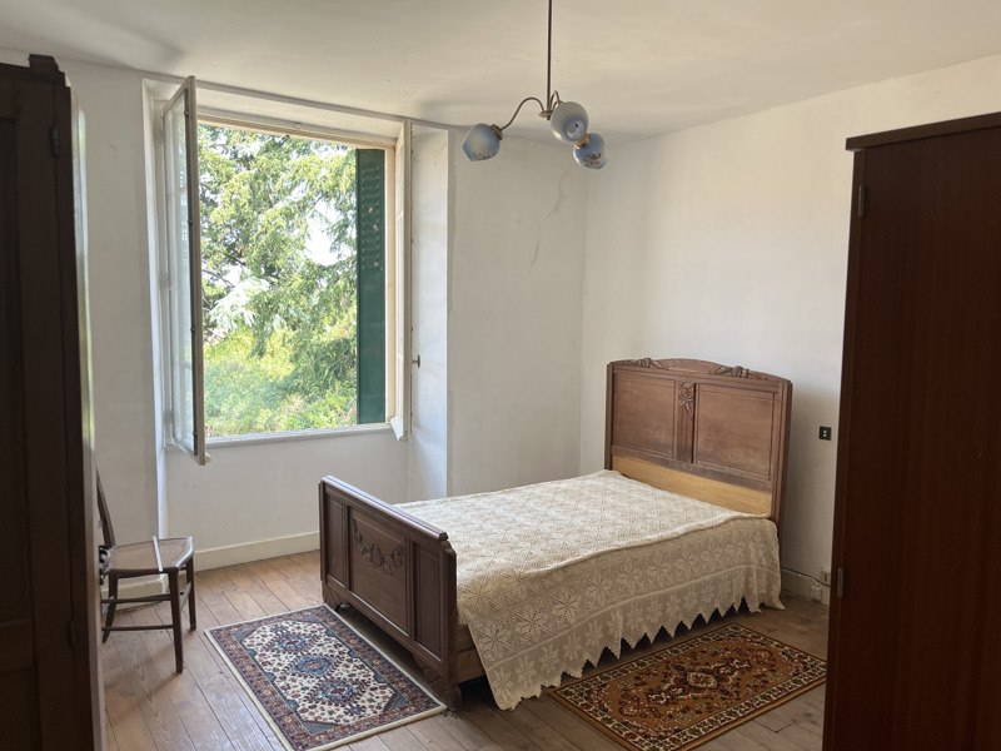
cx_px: 500
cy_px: 376
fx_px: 752
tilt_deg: -4.6
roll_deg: -0.6
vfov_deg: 53.1
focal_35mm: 26
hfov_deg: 67.3
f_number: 1.6
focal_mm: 5.1
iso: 50
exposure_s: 1/122
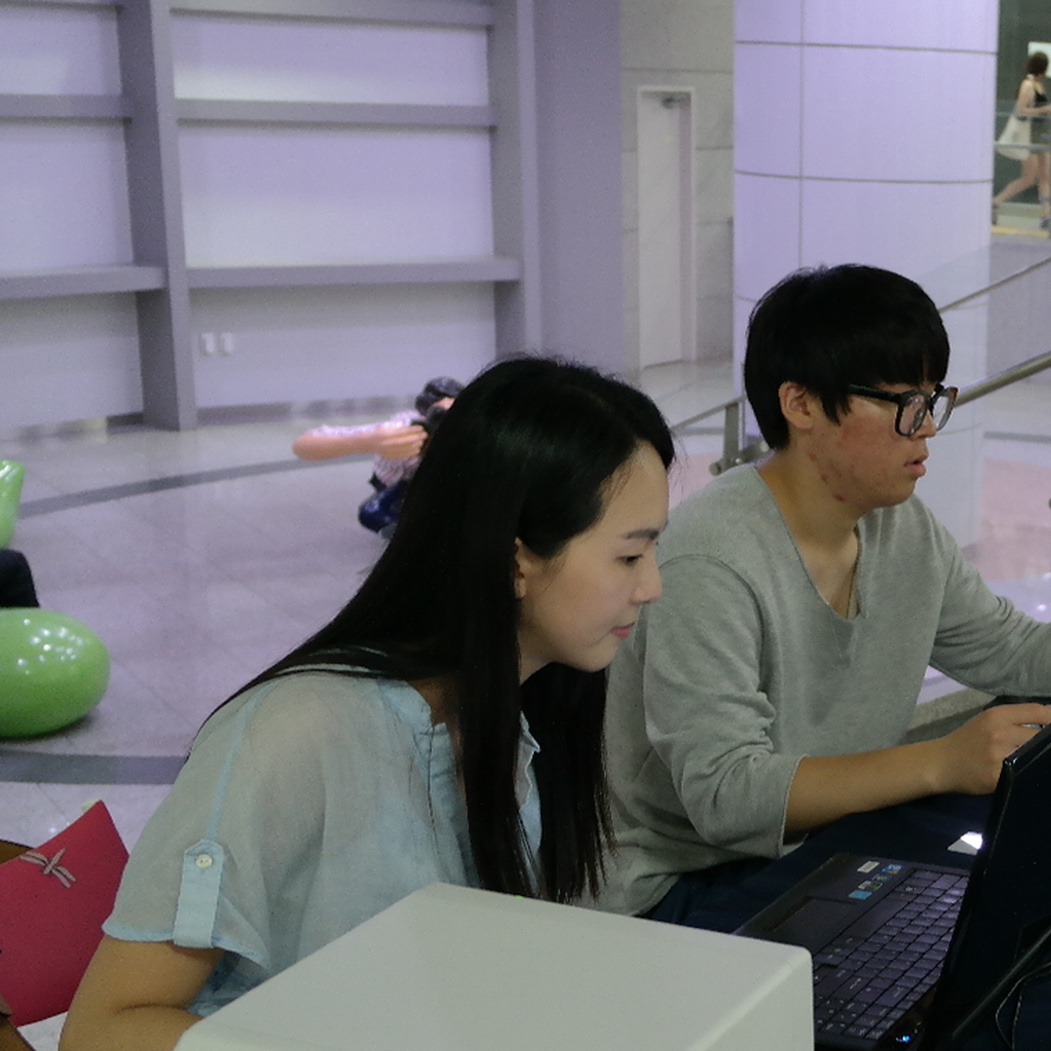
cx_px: 1116
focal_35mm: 58
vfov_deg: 29.5
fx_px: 1992
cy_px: 608
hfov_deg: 27.4
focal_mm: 20
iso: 800
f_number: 3.5
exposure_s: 1/40
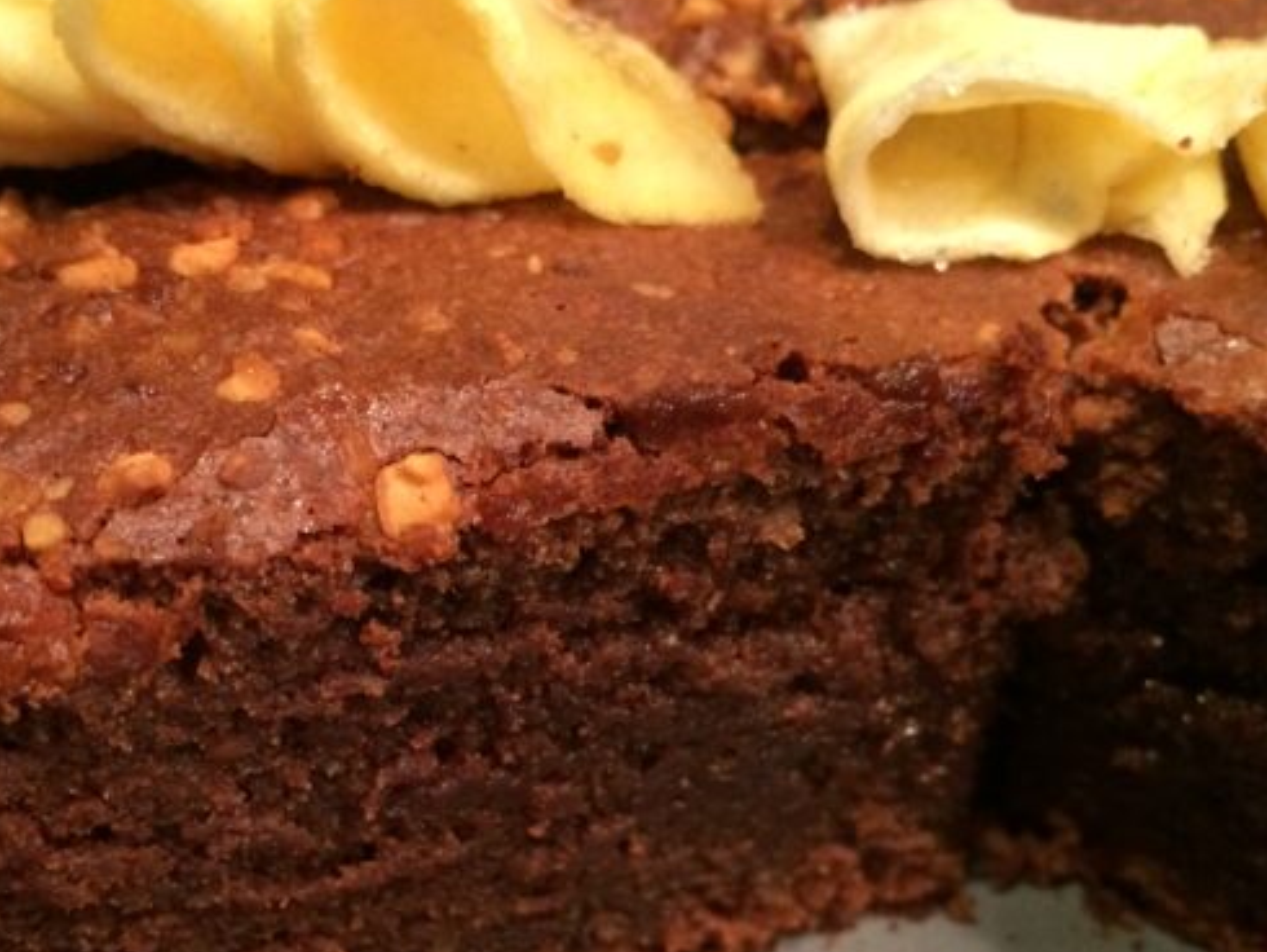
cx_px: 442
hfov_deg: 40.0
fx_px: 1721
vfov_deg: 30.7
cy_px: 621
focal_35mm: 47
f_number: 2.2
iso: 320
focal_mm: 4.12
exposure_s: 1/30
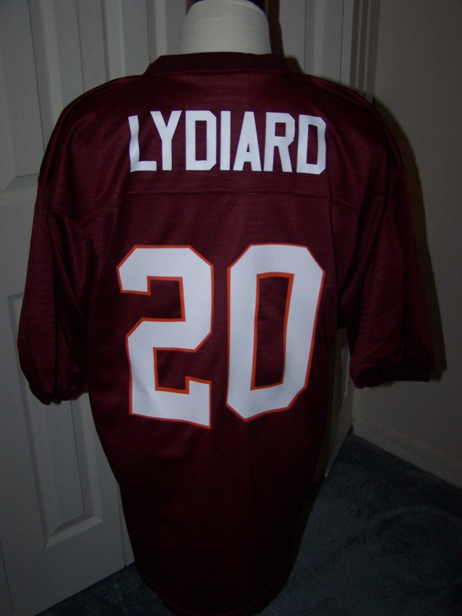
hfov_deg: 37.7
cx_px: 231
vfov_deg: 49.0
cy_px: 308
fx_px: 676
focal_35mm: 38
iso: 140
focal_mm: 6.3
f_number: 2.8
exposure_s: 1/60
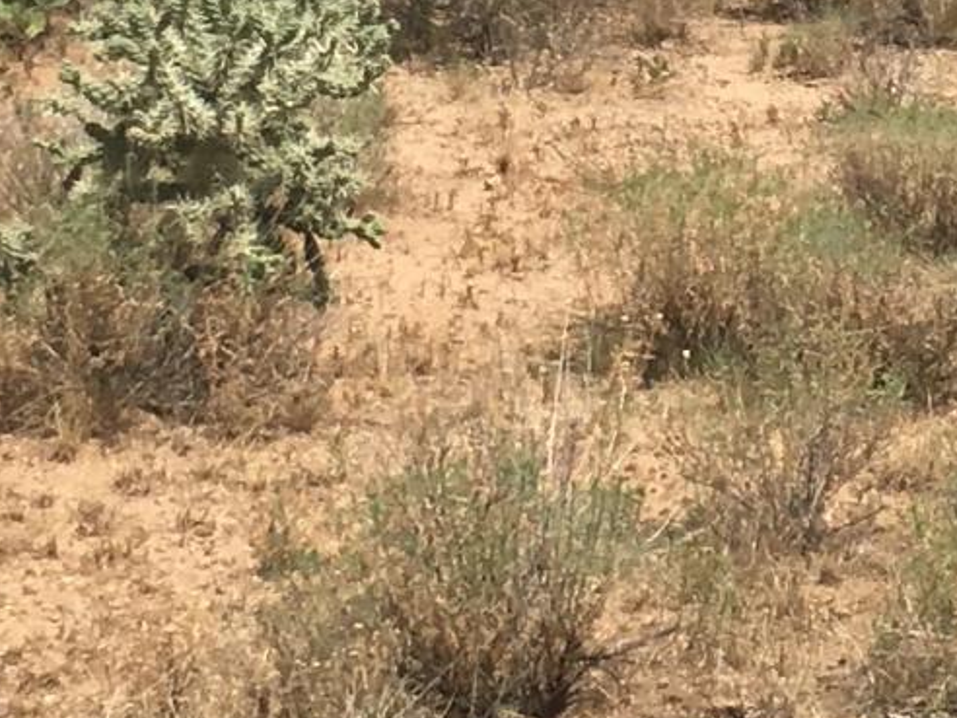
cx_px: 1019
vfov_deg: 8.2
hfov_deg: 11.0
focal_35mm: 177
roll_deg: +0.0
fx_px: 4893
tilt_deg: -6.5
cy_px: -403
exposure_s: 1/2481
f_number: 2.2
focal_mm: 4.15
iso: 25
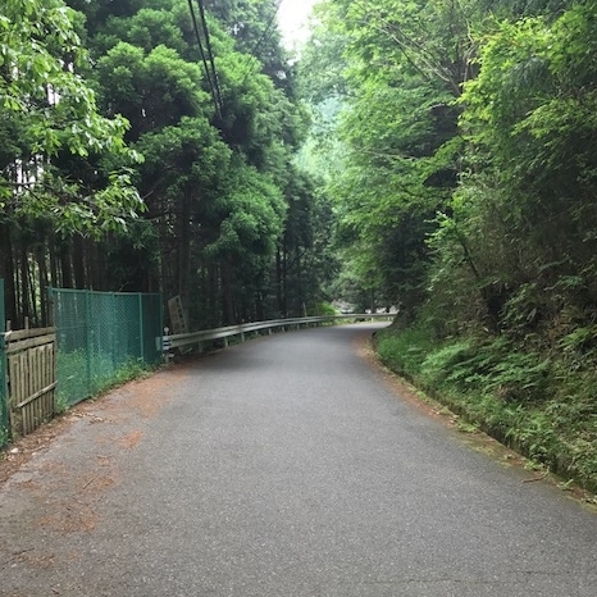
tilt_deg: -1.7
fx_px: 663
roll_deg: -0.6
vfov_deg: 48.2
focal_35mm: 34
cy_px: 350
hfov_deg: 48.5
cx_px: 296
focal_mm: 3.99
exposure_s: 1/40
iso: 20
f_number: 1.8
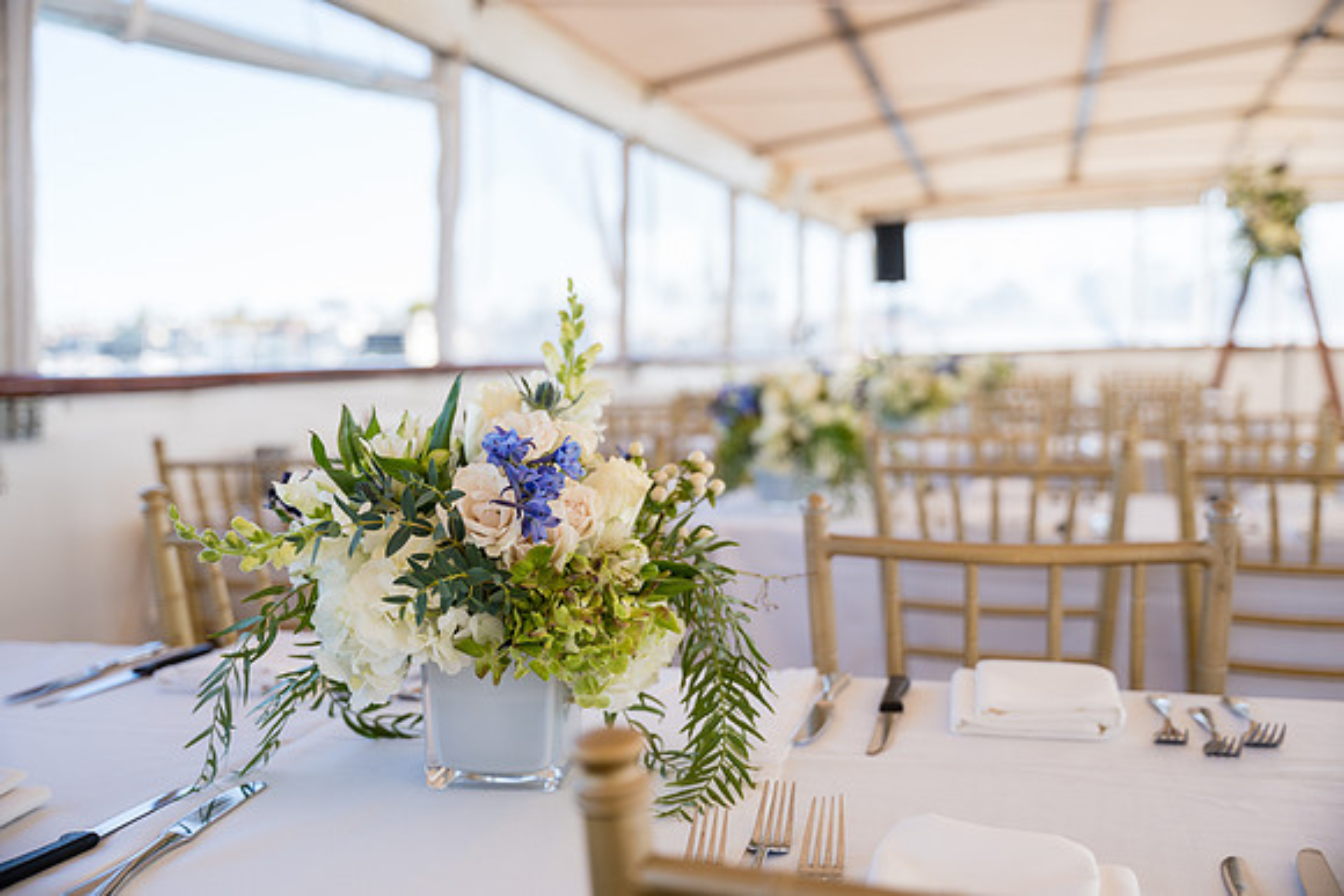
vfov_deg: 34.2
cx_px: 672
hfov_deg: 49.5
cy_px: 448
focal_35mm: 39
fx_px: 1456
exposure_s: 1/320
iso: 100
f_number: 2.8
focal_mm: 39
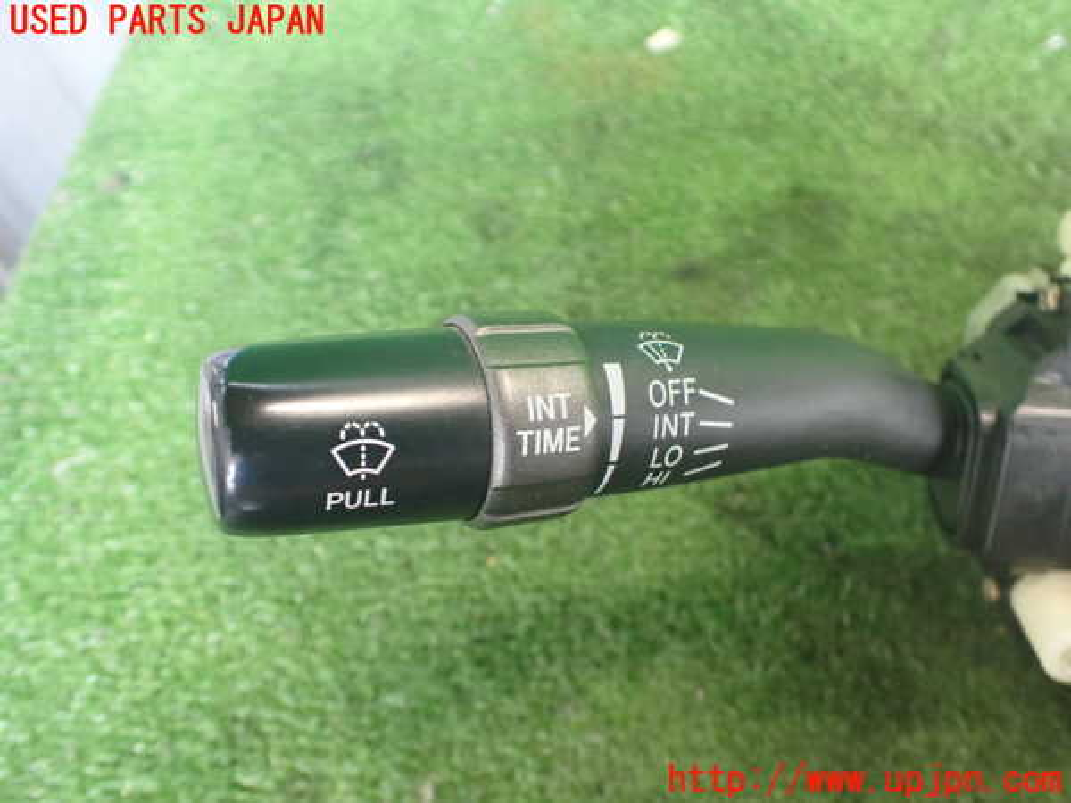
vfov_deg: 46.8
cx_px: 536
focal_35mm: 30
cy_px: 402
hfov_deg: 60.0
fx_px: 928
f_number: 2.3
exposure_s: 1/50
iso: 800
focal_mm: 5.4
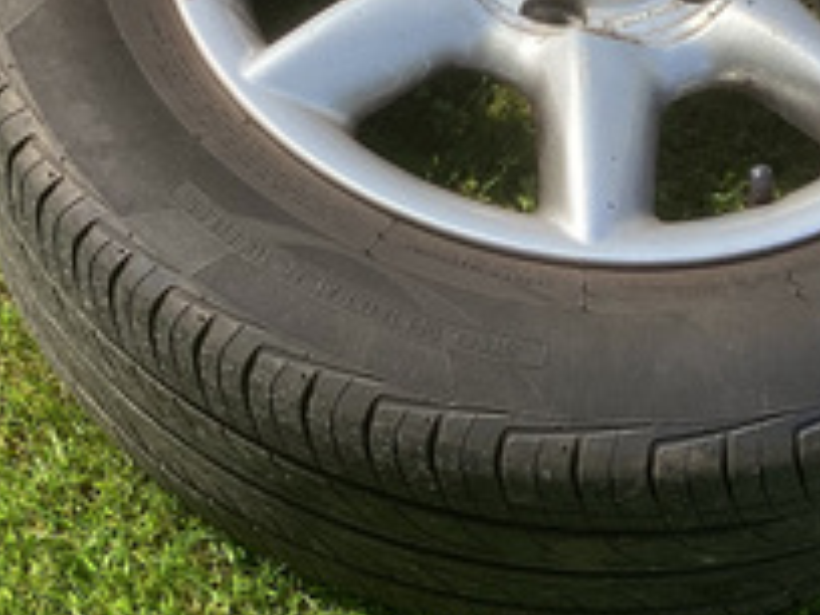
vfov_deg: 16.2
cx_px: 543
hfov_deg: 21.5
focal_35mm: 91
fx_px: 2156
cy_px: 225
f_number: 2.4
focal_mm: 3.3
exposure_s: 1/727
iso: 25
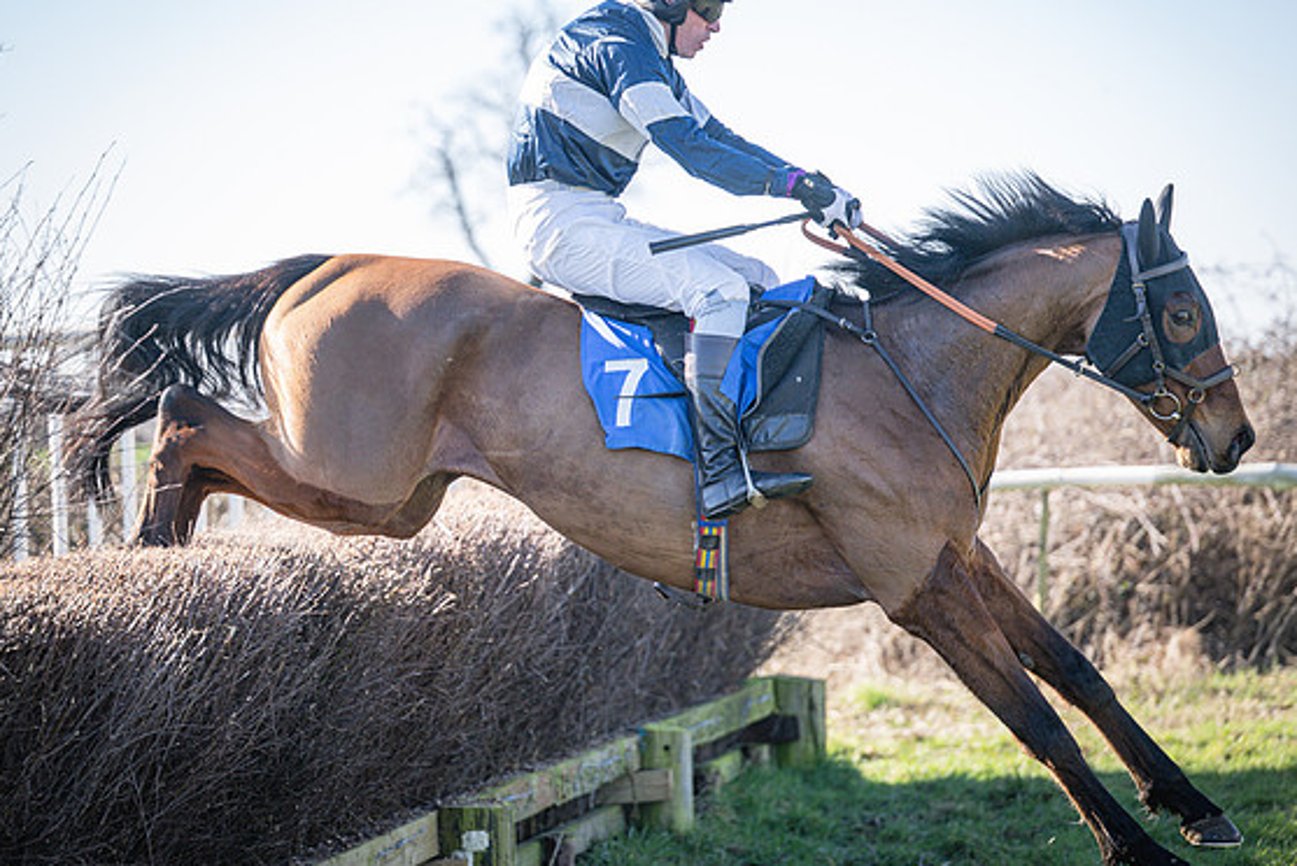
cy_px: 375
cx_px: 551
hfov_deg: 16.2
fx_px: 4542
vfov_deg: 10.9
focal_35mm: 126
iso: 400
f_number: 2.8
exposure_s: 1/2000
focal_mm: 104
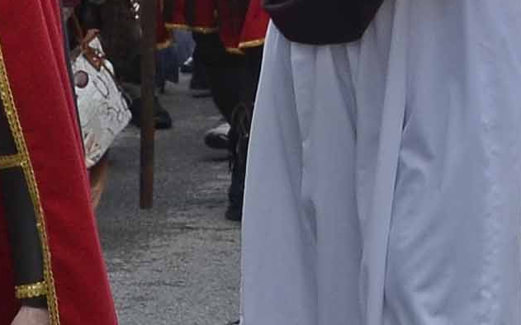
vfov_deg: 4.4
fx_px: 4230
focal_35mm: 298
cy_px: -124
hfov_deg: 6.8
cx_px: 1144
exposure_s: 1/250
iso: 200
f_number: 8
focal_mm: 25
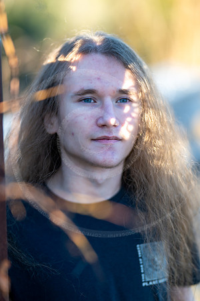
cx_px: 100
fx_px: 1058
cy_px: 150
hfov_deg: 10.8
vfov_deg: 16.1
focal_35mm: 127
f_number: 1.2
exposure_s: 1/640
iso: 64
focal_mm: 85
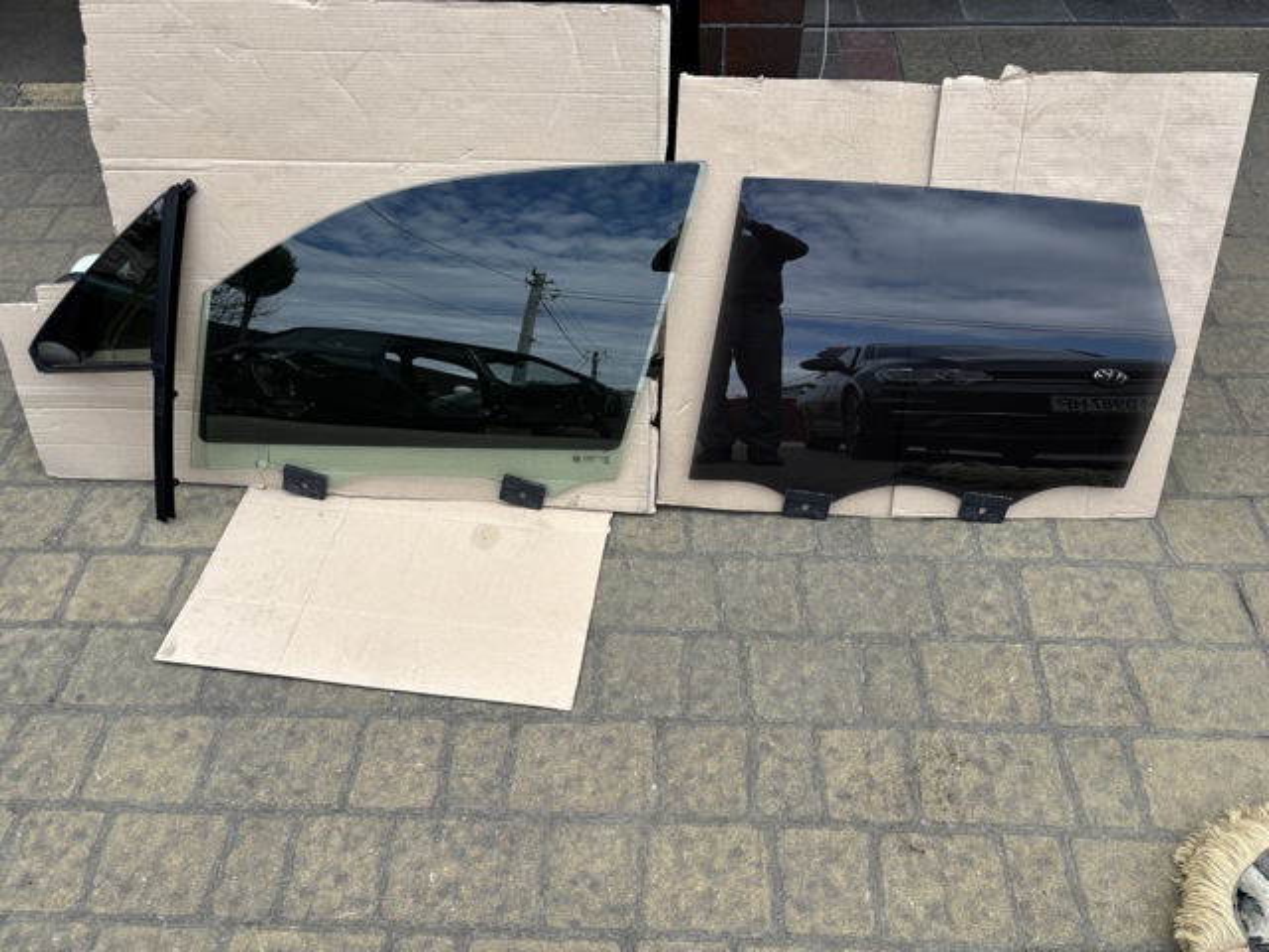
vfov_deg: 53.1
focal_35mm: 26
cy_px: 476
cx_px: 634
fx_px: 953
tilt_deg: -48.1
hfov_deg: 67.3
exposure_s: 1/799
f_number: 1.6
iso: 50
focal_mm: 5.96
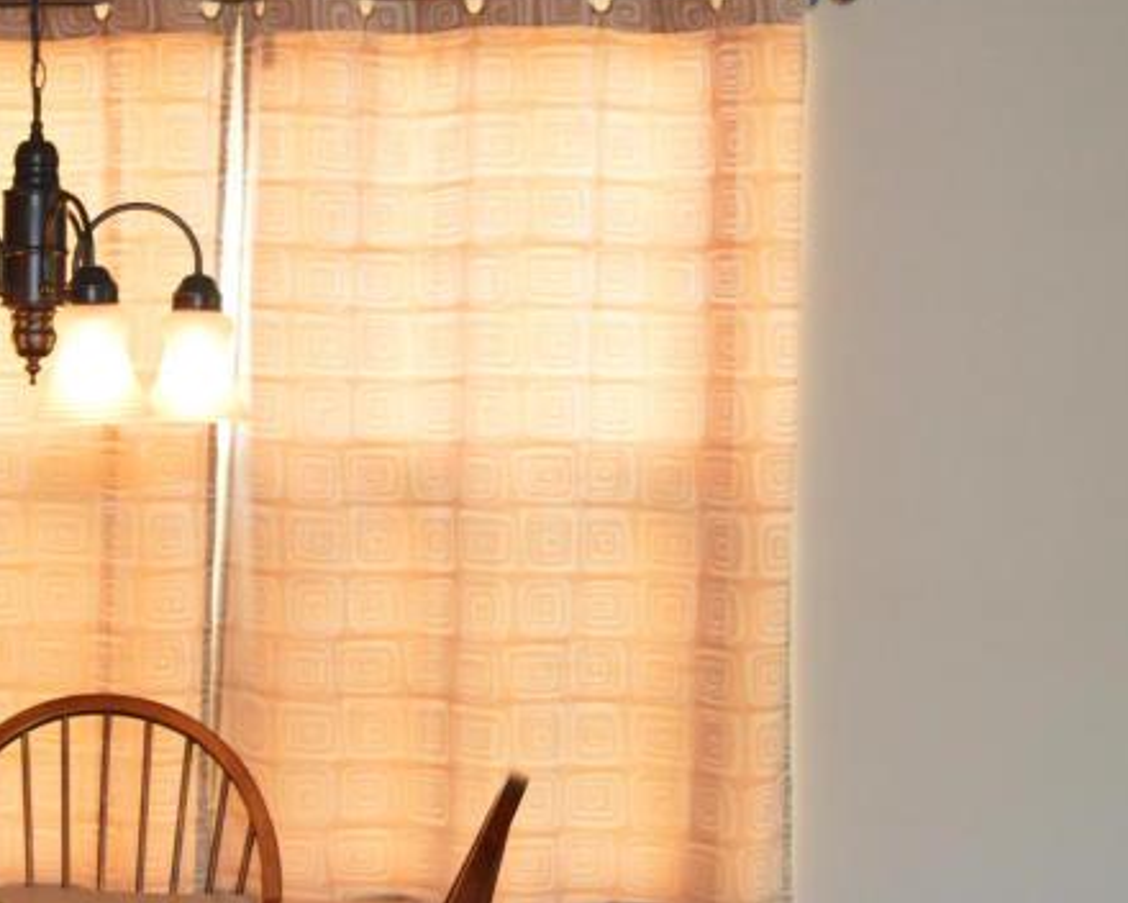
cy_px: 908
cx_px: -122
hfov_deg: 19.1
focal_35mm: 96
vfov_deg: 15.7
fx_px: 3205
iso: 900
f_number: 4.2
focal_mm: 26
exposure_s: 1/60
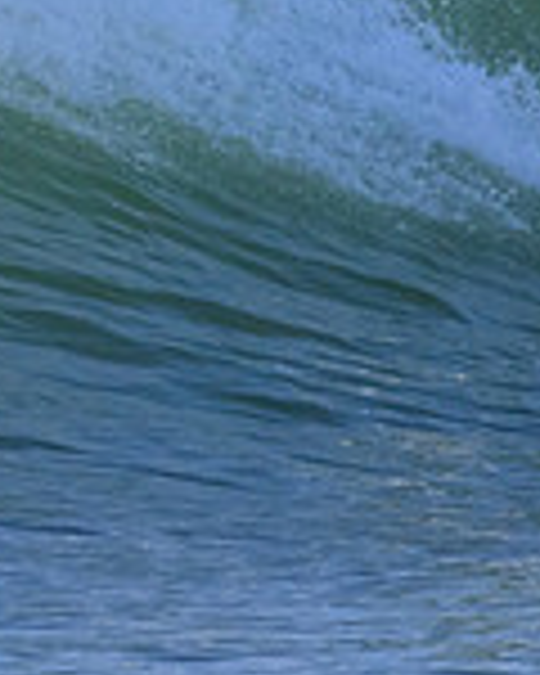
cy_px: -124
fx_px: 57954
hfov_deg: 0.5
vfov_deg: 0.7
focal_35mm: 2901
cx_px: -598
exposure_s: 1/2000
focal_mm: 800
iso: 4000
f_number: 11
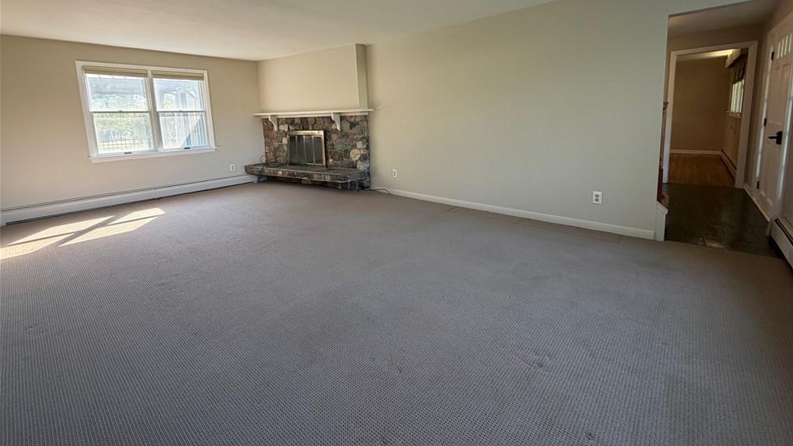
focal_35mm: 16
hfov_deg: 99.3
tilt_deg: -6.1
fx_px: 336
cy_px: 158
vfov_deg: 65.7
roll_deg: +1.3
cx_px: 415
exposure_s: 1/121
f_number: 2.2
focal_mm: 2.22
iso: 200
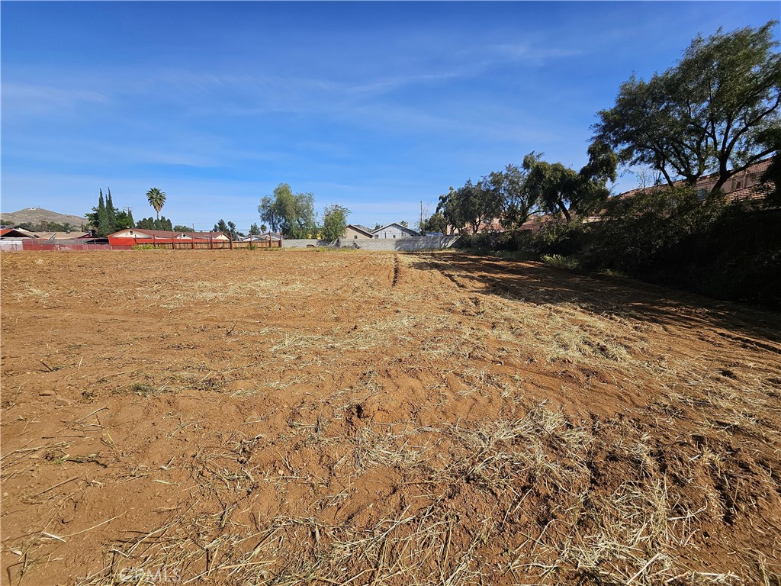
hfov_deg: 106.2
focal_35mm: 13
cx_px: 390
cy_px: 293
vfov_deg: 89.9
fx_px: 293
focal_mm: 1.7
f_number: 2.2
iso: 32
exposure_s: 1/1641
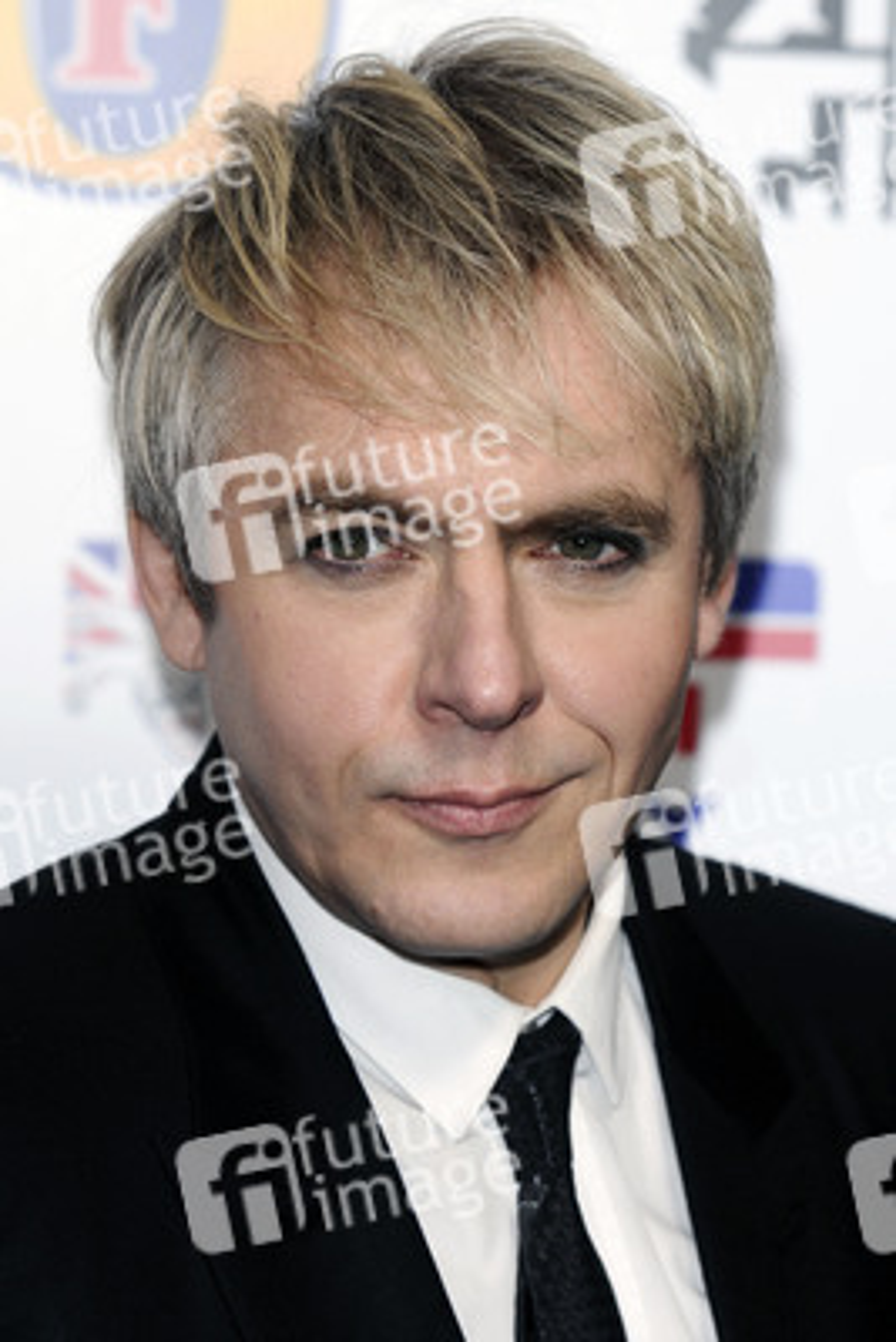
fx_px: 5874
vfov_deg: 13.0
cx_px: 448
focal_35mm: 158
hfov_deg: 8.7
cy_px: 671
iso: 320
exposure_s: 1/200
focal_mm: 105
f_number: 4.5
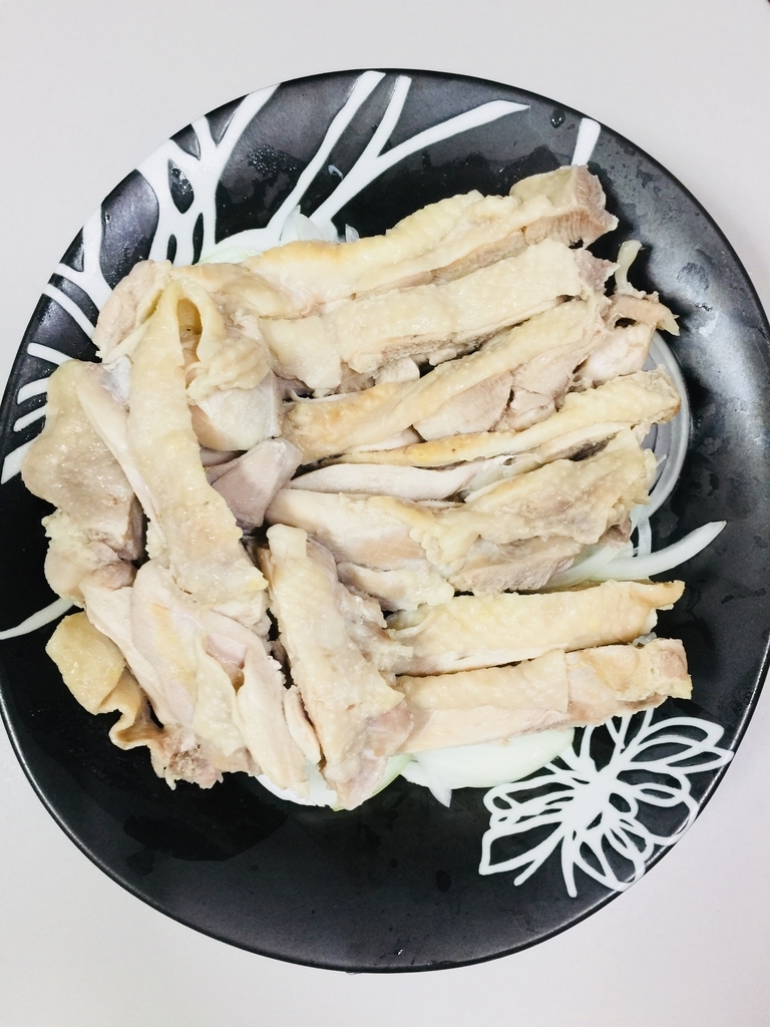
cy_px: 514
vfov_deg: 61.7
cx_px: 385
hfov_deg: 48.2
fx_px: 860
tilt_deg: -84.2
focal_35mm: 29
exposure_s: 1/15
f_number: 2.2
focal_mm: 4.15
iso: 80
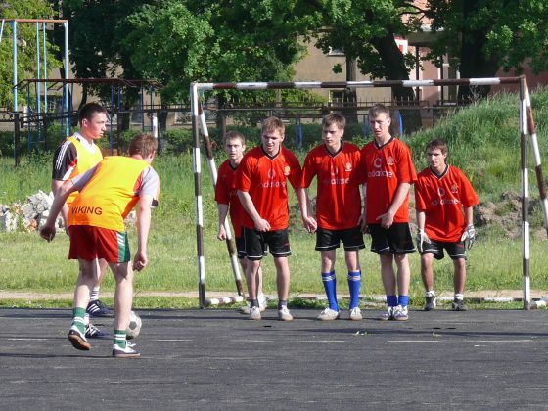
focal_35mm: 265
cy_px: 206
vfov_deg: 5.6
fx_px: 4195
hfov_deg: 7.5
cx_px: 274
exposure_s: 1/320
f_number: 4.5
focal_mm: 31.4
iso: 100
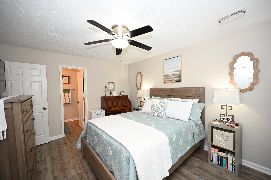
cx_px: 136
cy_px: 90
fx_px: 105
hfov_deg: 104.3
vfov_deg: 81.1
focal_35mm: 14
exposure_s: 1/60
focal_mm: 14
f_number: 4
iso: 360
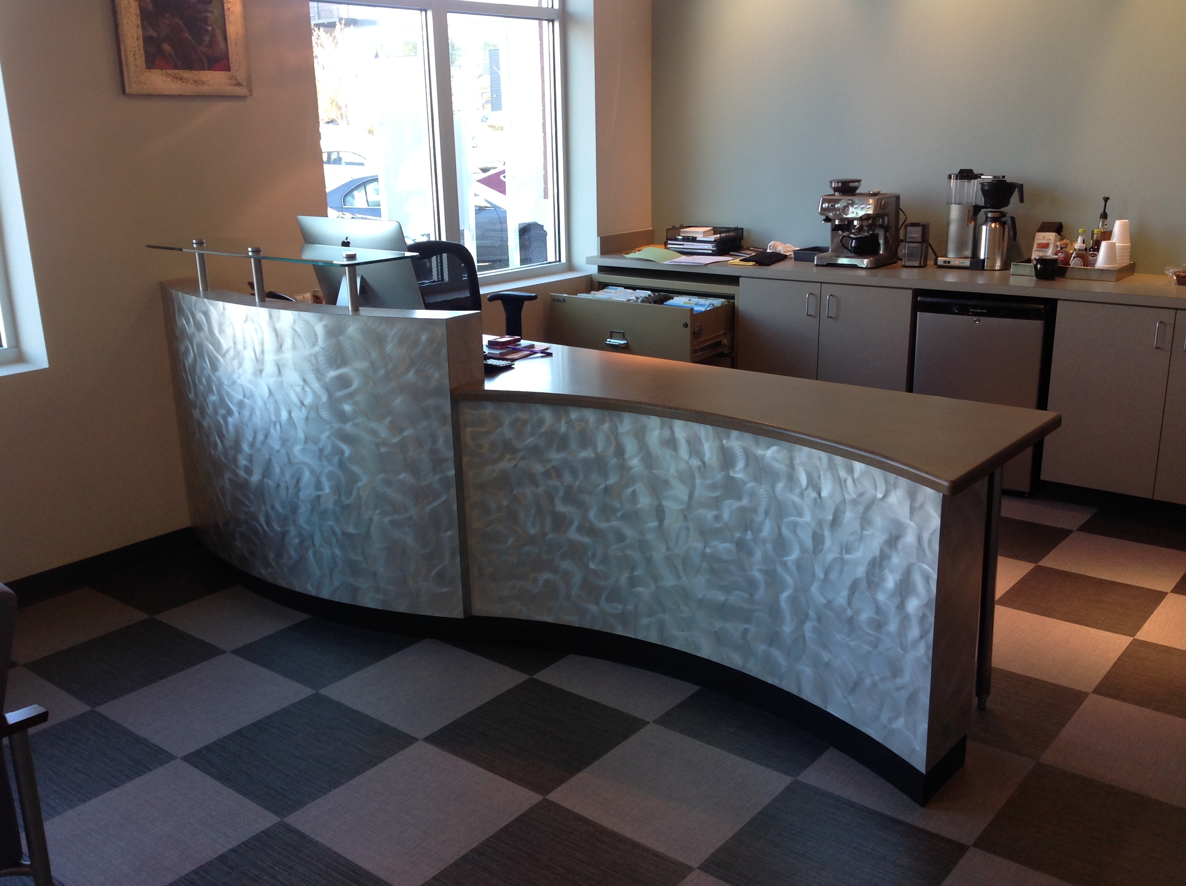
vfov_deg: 40.6
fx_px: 1197
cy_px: 443
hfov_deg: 52.7
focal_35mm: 35
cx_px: 593
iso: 64
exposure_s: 1/24
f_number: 2.4
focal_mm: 4.28
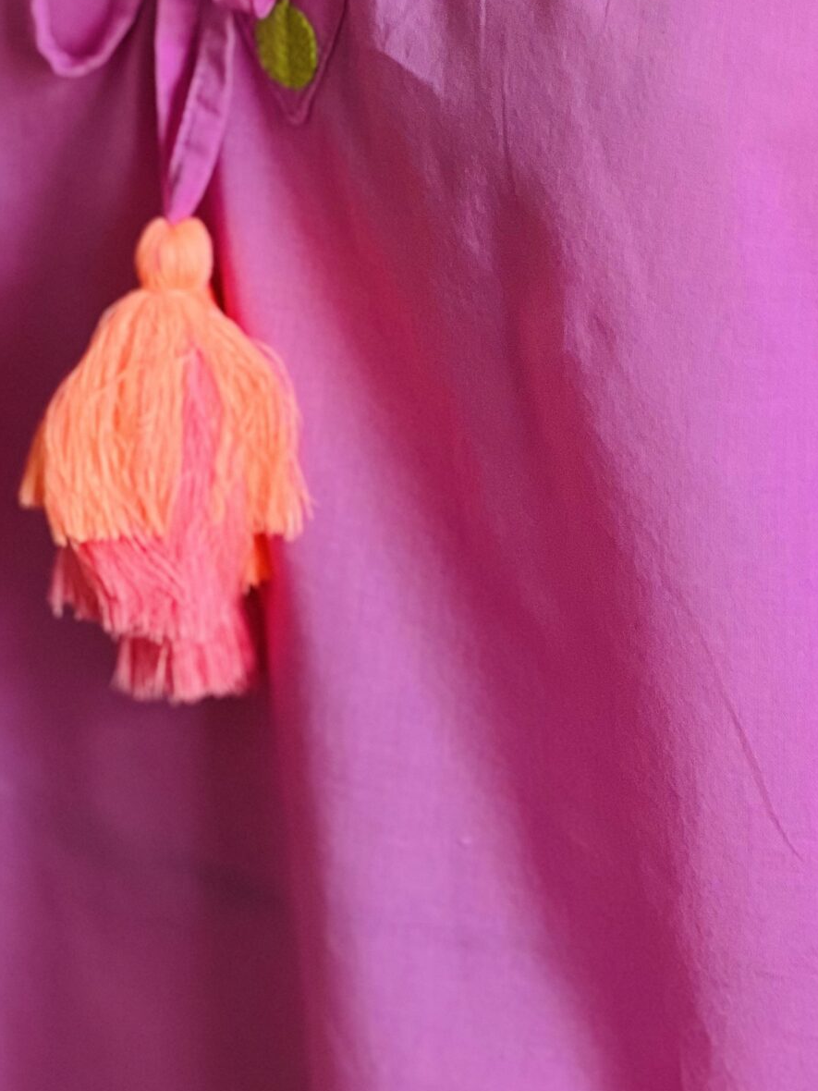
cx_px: 841
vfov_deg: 11.7
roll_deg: +0.9
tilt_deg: -19.3
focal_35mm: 167
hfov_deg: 8.8
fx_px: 5262
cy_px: -42
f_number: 2.8
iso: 125
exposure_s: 1/50
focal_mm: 9
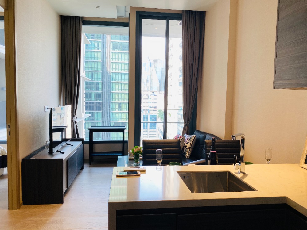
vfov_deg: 53.1
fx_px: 231
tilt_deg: -3.2
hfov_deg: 67.3
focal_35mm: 26
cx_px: 154
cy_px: 115
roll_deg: -1.4
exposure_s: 1/100
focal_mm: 4.25
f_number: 1.8
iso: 50
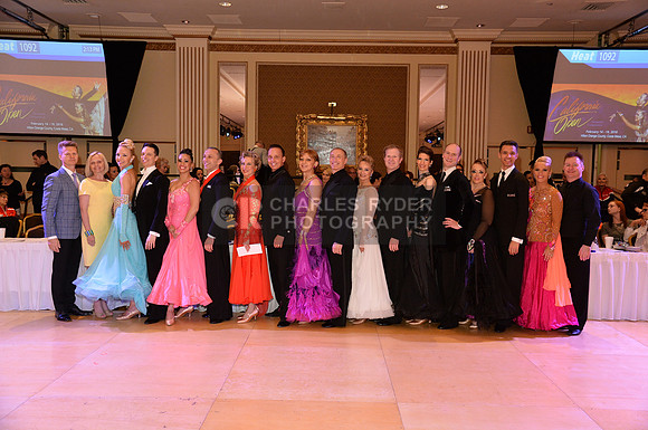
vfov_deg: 38.8
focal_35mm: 34
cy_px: 215
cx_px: 324
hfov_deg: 55.9
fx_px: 611
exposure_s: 1/250
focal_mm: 34
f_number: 5
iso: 2000
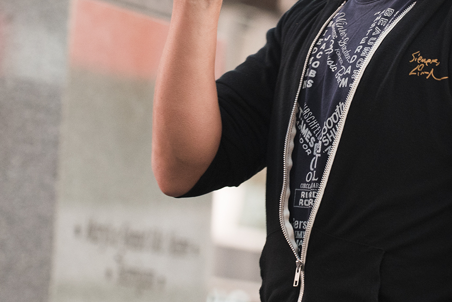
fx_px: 5112
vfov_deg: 3.4
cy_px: 61
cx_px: 359
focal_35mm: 407
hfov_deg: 5.1
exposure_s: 1/160
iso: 800
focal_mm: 116
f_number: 5
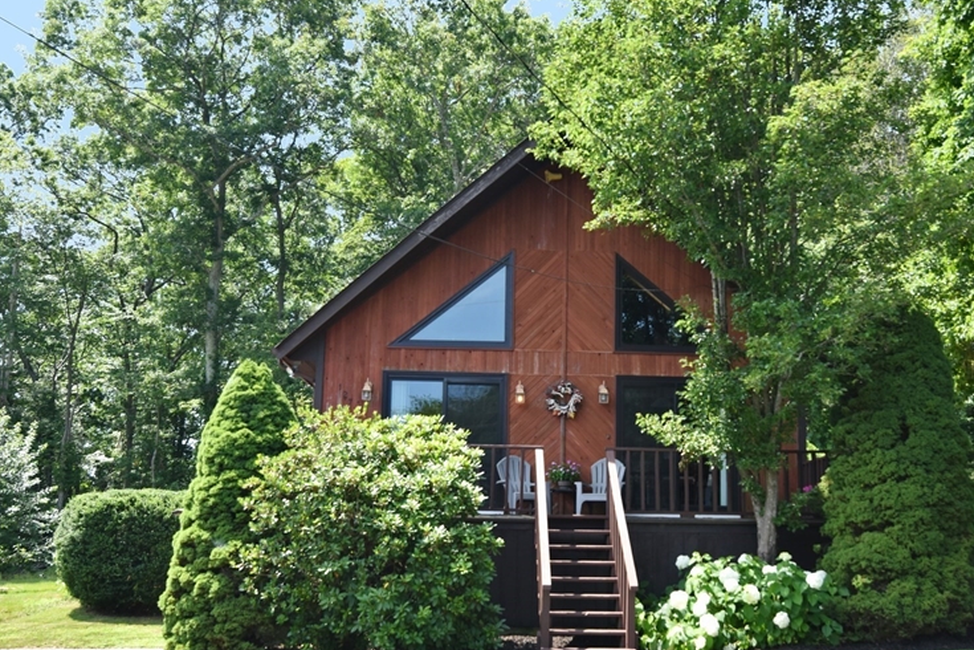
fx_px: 1055
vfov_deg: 34.1
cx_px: 539
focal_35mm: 39
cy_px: 391
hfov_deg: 49.5
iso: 400
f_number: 10
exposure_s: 1/400
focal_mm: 28
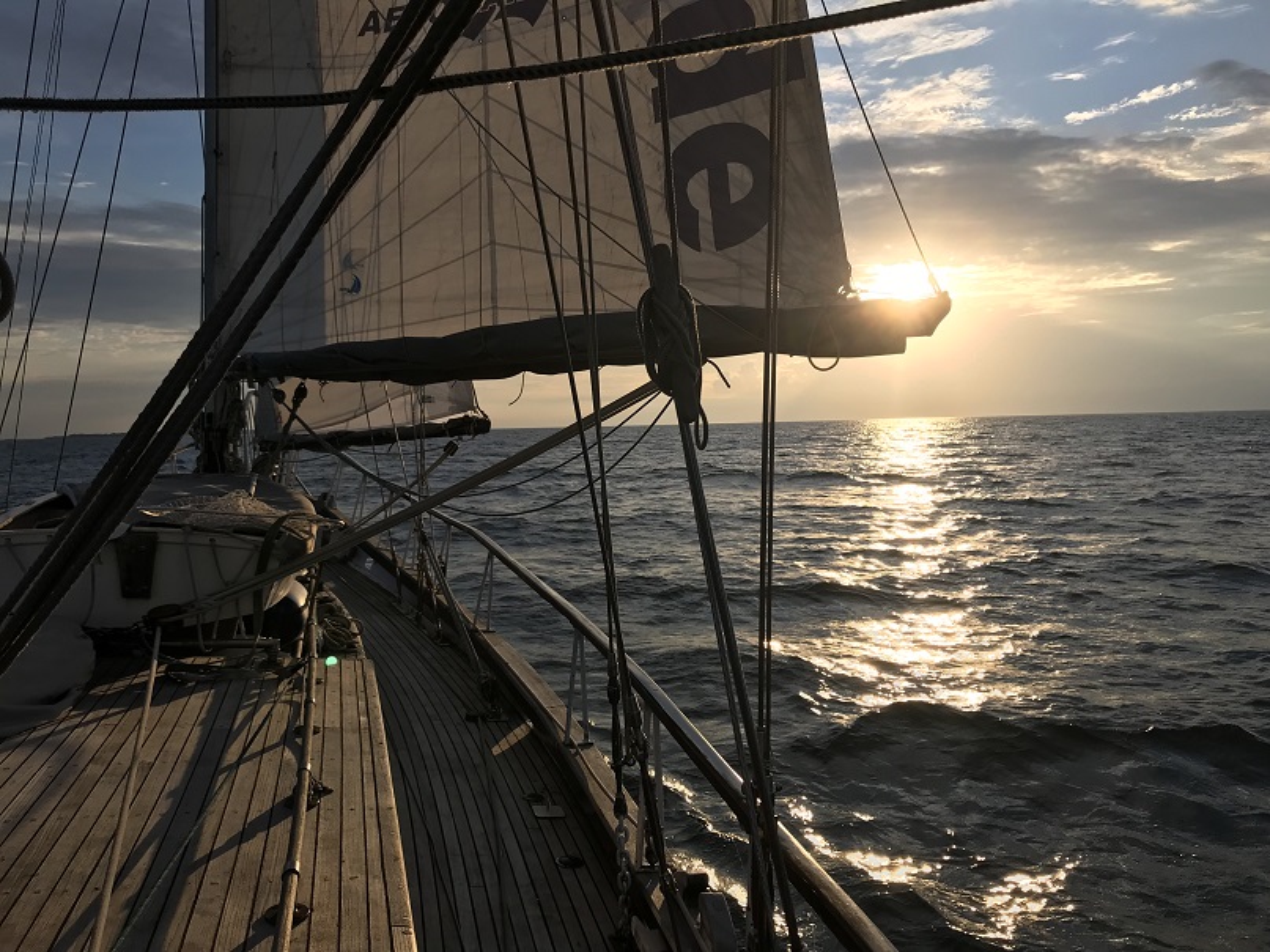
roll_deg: +1.5
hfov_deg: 63.5
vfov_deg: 49.7
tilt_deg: -2.2
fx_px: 1027
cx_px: 635
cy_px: 476
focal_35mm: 28
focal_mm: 3.99
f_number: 1.8
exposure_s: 1/2457
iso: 20
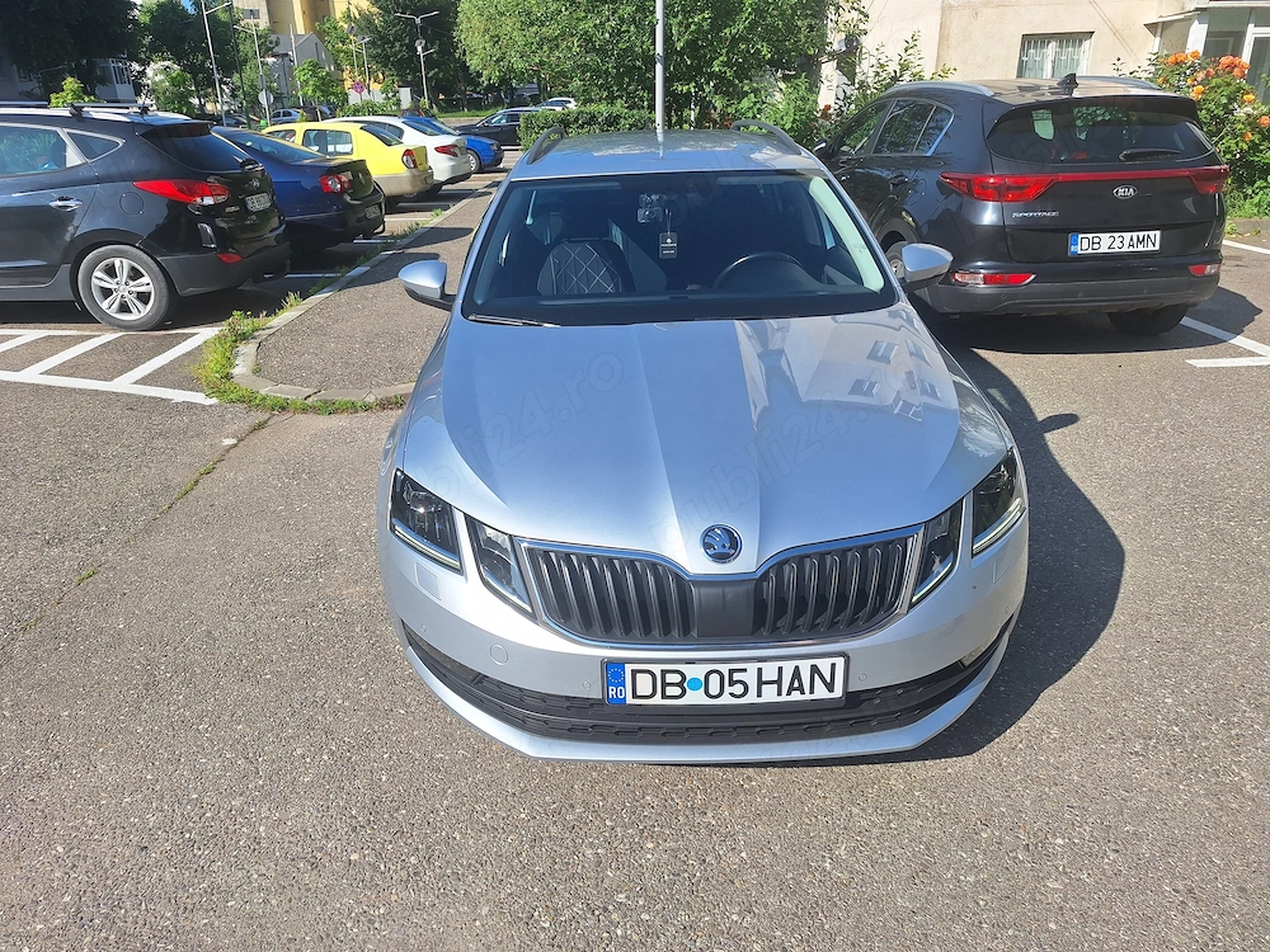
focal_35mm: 23
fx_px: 844
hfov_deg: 73.9
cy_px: 476
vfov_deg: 58.9
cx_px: 635
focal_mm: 5.54
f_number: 1.8
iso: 40
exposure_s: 1/2915
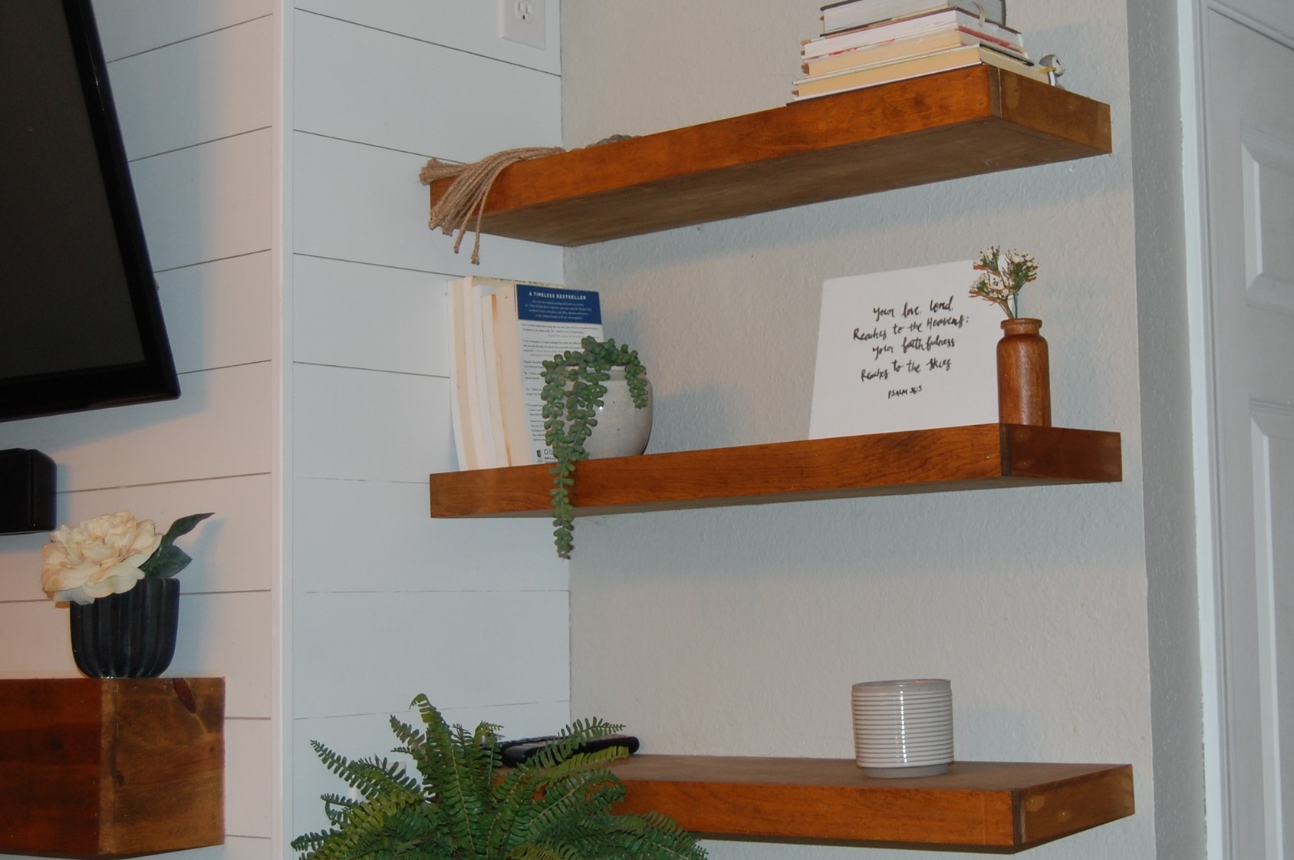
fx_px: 2083
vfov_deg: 23.3
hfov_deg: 34.4
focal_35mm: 58
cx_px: 770
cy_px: 432
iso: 400
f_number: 4.5
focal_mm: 32
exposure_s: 1/60
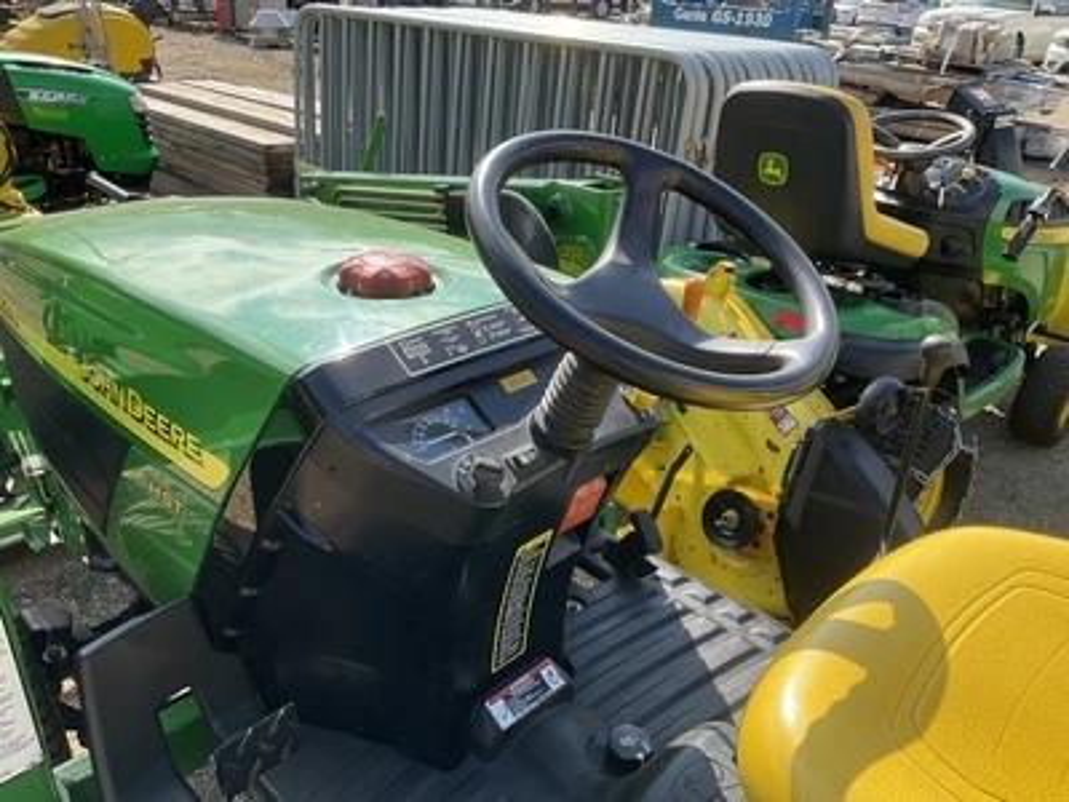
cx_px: 534
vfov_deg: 48.2
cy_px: 401
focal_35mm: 29
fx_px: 896
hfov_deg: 61.7
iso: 25
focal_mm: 3
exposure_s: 1/700
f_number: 1.8
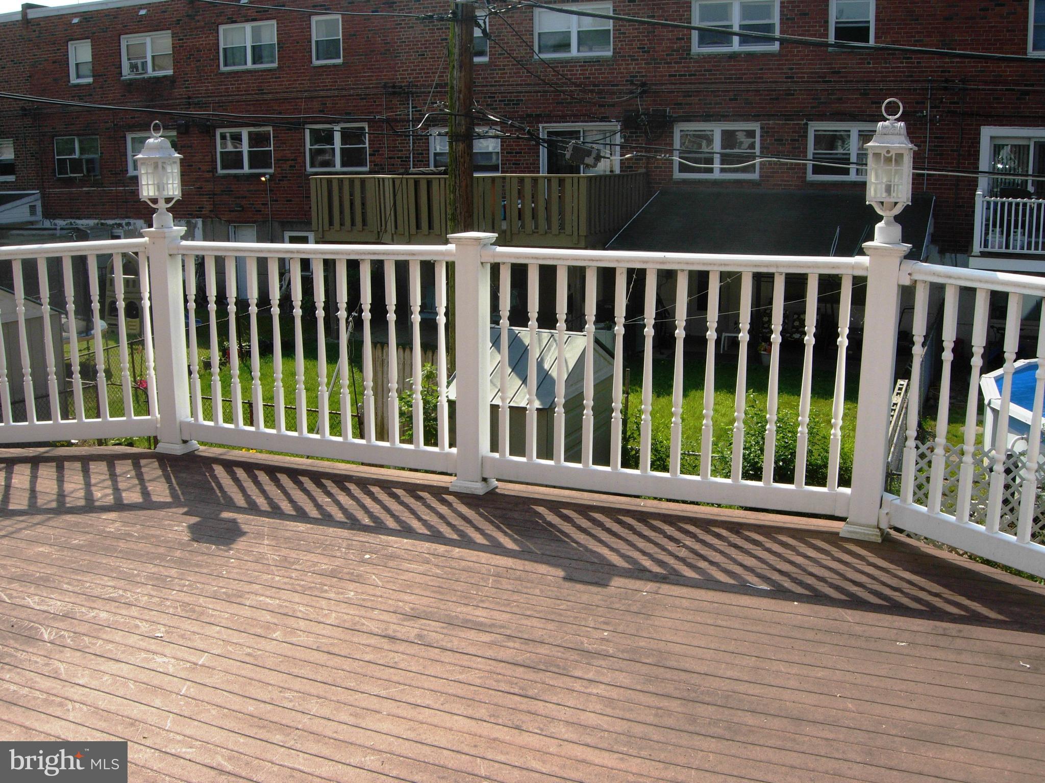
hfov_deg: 51.4
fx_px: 1087
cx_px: 522
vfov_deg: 39.7
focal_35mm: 36
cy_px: 392
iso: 50
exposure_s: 1/395
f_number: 5.4
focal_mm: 7.5
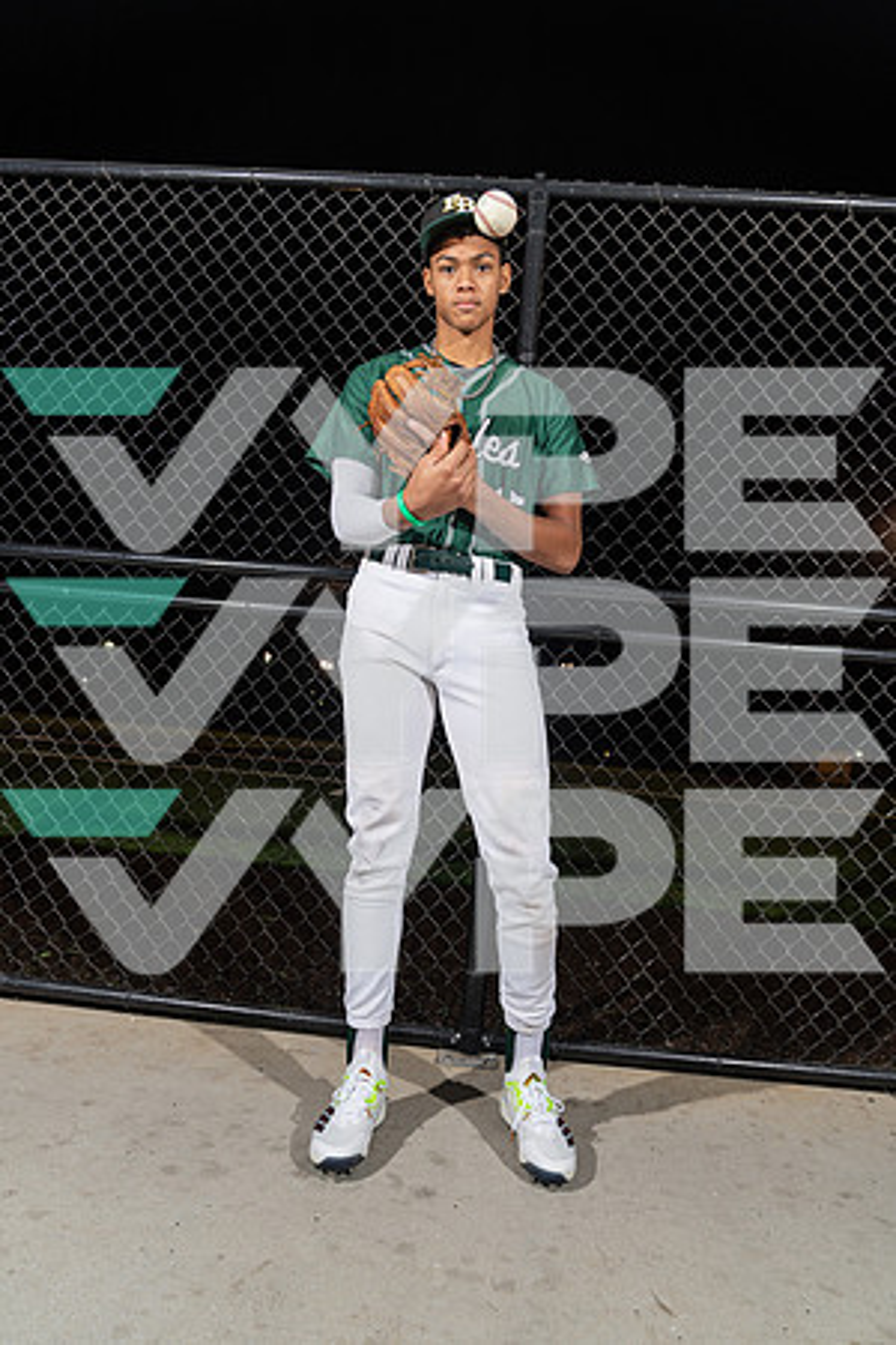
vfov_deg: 73.7
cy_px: 672
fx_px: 896
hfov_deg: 53.1
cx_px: 448
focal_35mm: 24
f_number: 5.6
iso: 125
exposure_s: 1/125
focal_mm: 24
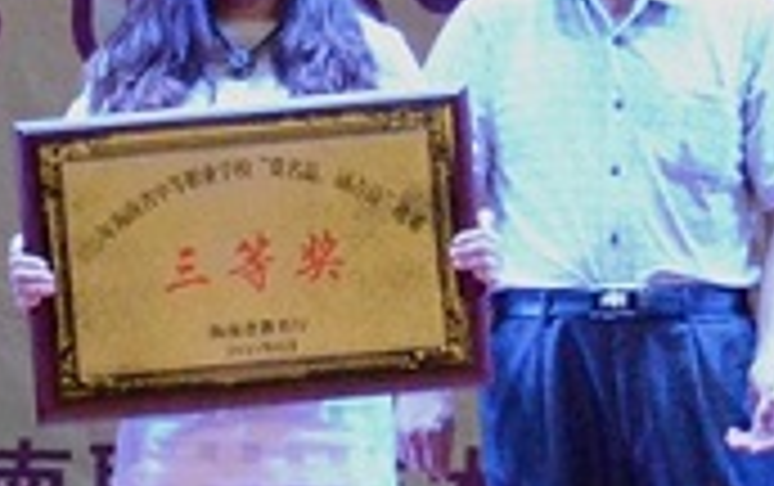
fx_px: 6294
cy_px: -97
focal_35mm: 298
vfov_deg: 4.4
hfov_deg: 6.9
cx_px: -540
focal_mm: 42
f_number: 4.8
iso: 6400
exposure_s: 1/320
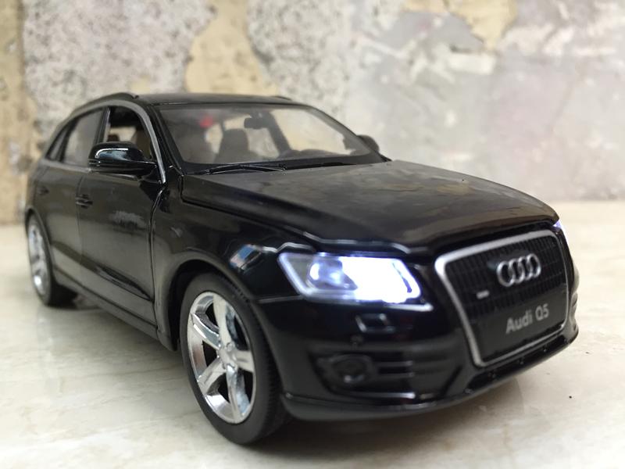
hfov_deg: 61.7
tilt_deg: -10.5
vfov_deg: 48.2
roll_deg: -0.8
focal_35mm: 29
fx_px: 524
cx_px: 312
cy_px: 234
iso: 125
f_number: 2.2
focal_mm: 4.15
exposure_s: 1/33
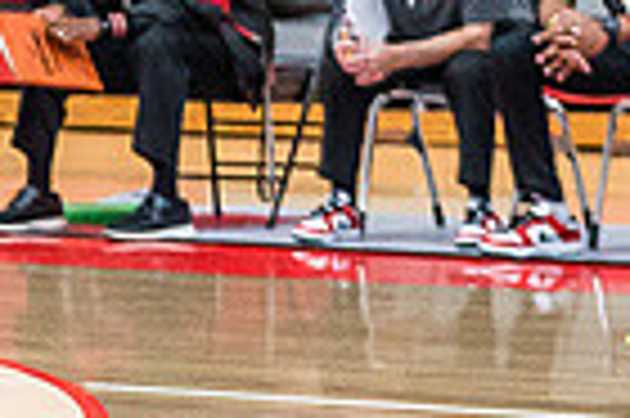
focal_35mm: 496
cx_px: 909
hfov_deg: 4.1
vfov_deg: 2.8
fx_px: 8670
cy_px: -108
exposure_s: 1/320
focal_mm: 120
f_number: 4
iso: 5000
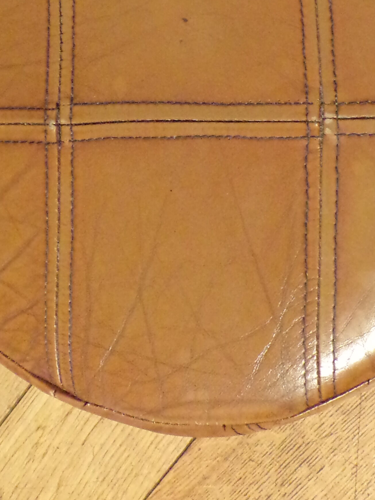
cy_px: -13
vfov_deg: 24.9
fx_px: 1069
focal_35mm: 74
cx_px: 225
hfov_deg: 19.9
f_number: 3.1
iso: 752
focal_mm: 5
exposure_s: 1/17
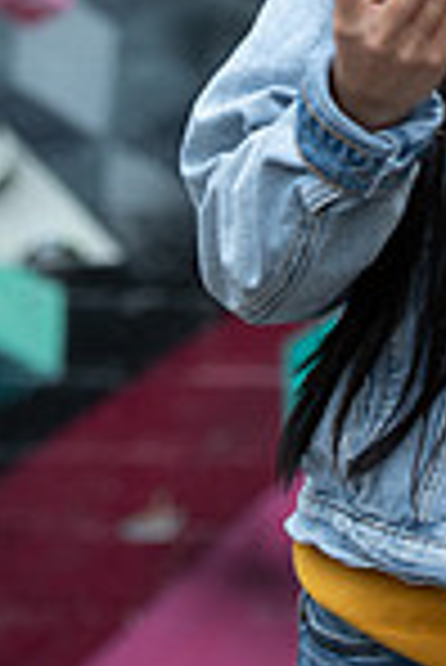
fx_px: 5636
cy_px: -238
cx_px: 387
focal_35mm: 304
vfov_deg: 6.7
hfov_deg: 4.5
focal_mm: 100
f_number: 2.8
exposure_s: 1/125
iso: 250
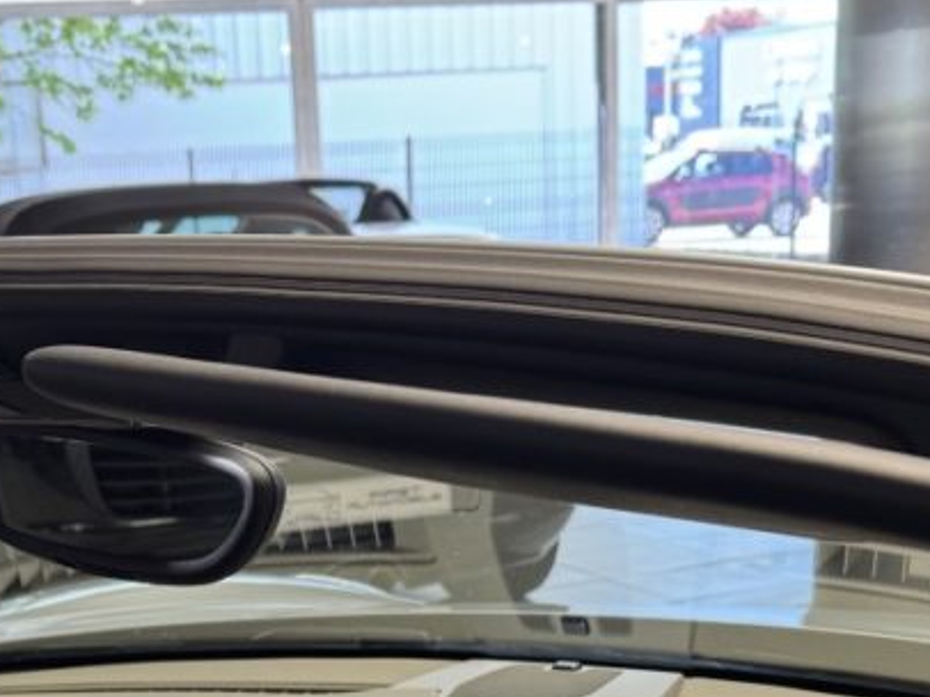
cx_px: 350
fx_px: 1906
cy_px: 899
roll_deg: +3.8
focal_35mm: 71
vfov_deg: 19.2
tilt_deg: -20.5
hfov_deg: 27.3
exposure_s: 1/90
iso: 100
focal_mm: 6.76
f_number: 1.78
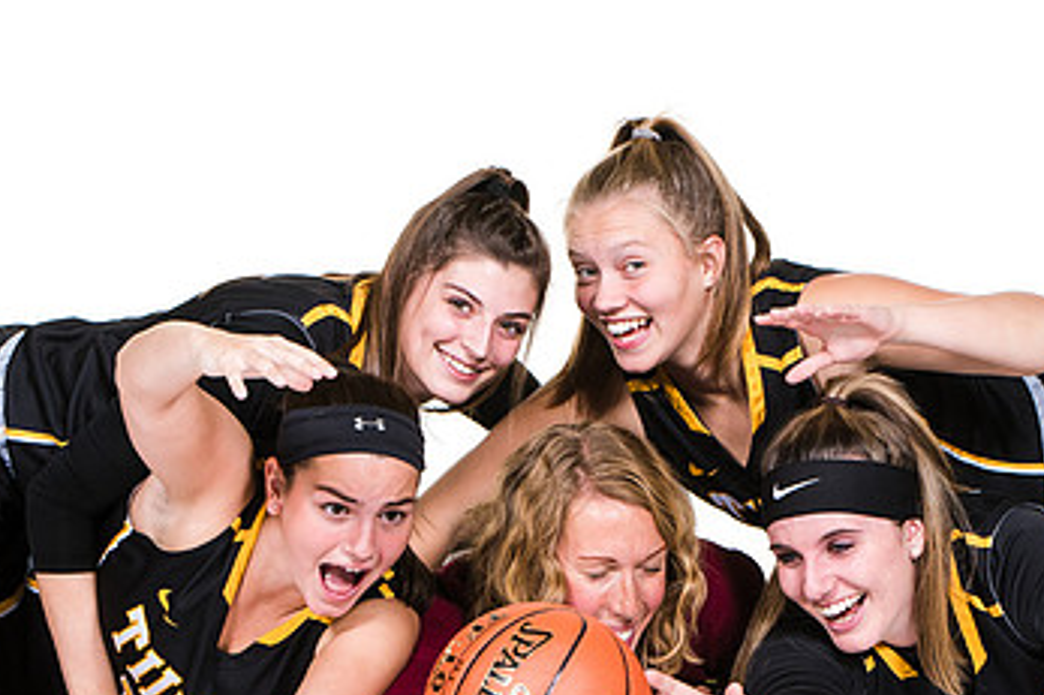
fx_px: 7710
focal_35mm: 266
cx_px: 526
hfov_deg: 7.7
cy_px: 503
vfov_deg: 5.2
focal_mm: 102
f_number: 6.3
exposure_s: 1/160
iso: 200
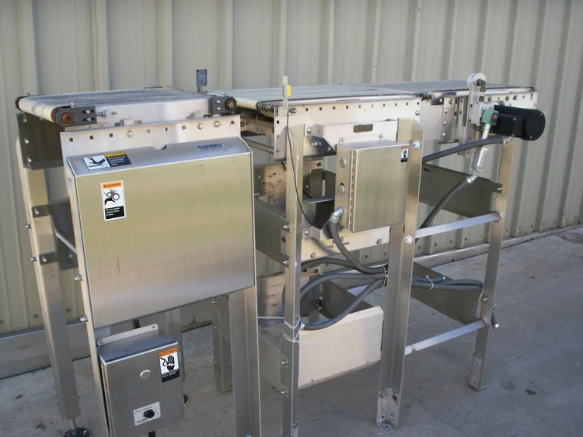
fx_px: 607
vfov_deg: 39.7
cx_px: 292
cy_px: 218
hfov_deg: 51.3
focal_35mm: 36
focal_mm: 5.9
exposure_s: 1/153
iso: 100
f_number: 4.5
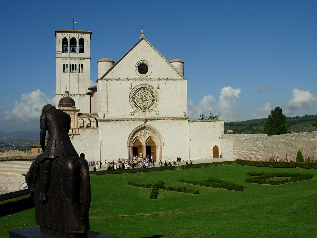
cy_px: 119
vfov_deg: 37.7
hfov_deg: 49.0
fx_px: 348
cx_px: 158
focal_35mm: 38
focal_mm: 6.3
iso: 50
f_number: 4.9
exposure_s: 1/1253
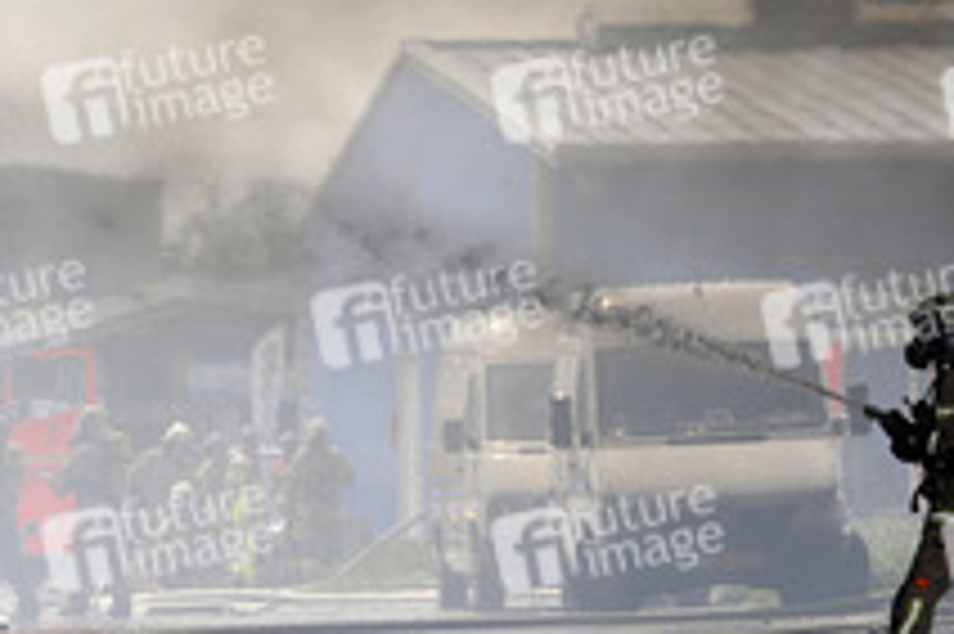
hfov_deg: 4.9
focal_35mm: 425
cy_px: 427
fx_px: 11253
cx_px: 488
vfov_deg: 3.2
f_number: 5.6
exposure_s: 1/640
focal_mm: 200
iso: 400
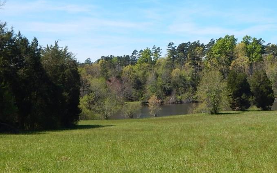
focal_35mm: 61
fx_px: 461
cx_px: 196
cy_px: 63
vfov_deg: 21.3
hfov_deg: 33.0
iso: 125
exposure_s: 1/1500
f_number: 3.4
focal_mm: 6.8
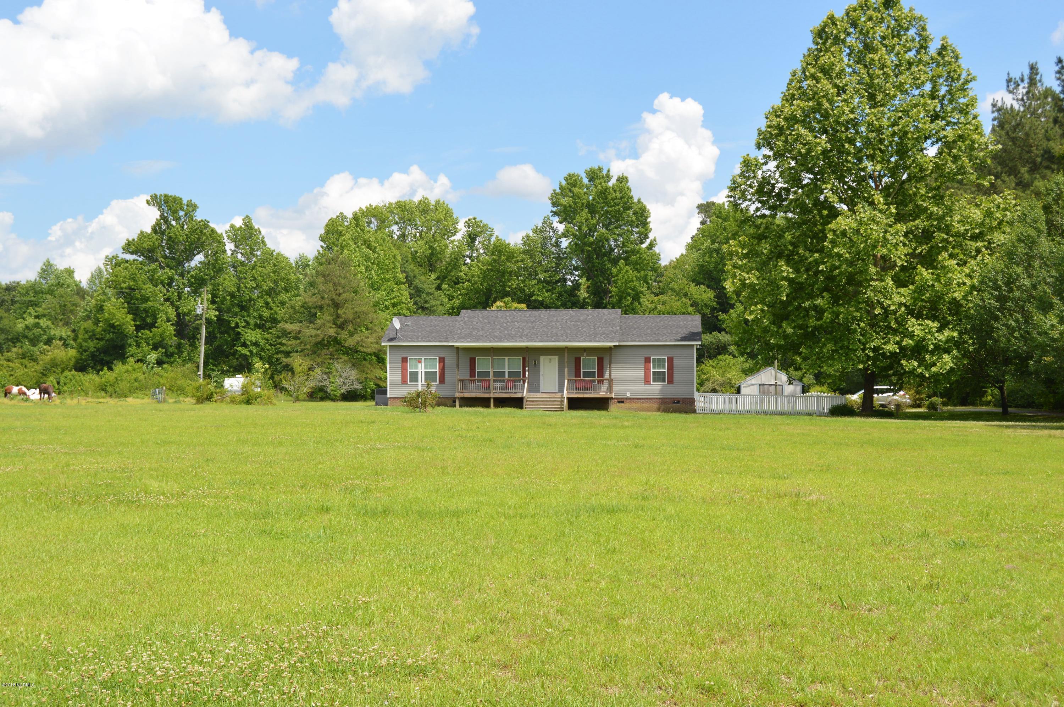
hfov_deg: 42.4
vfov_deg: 28.9
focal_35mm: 46
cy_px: 354
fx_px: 1373
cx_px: 532
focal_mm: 31
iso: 100
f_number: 8
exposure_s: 1/250
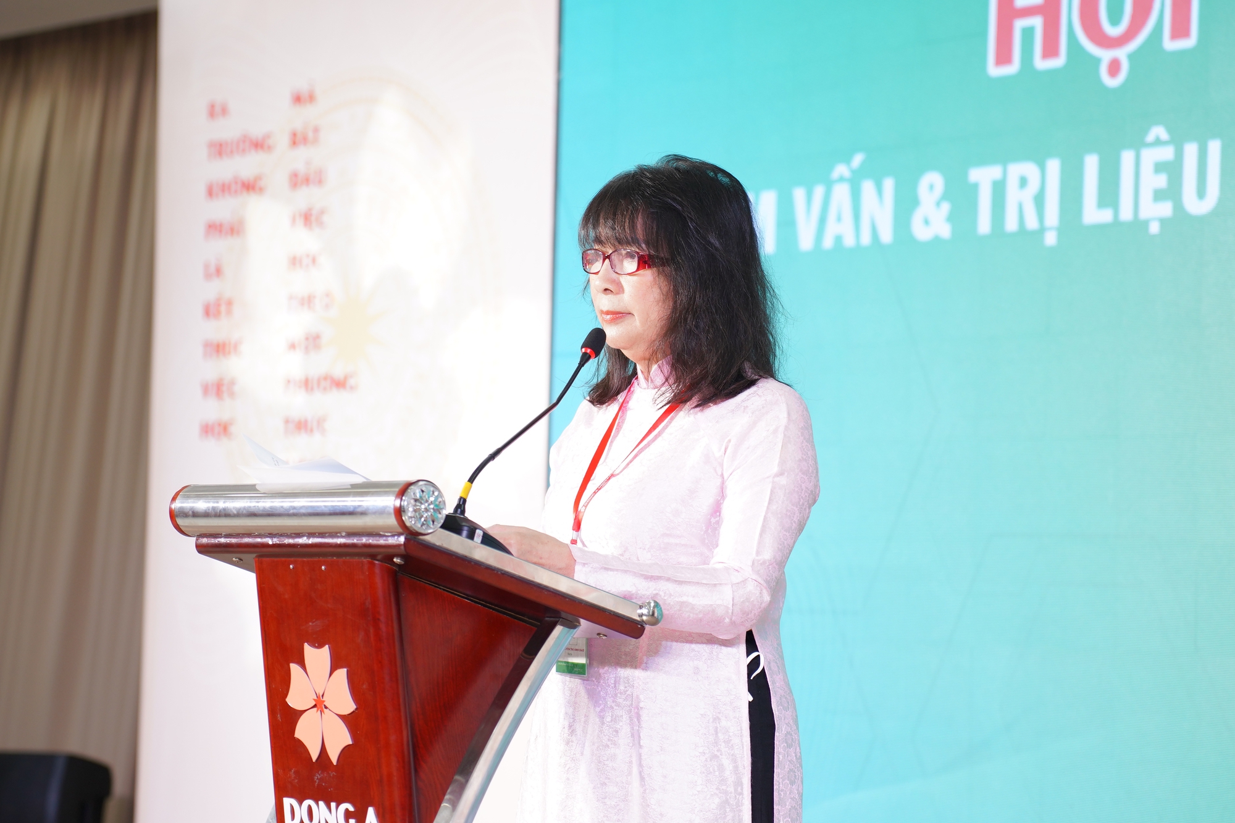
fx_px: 3842
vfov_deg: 12.2
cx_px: 618
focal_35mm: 112
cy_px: 412
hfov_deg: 18.3
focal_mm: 75
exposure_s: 1/100
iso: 320
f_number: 2.8
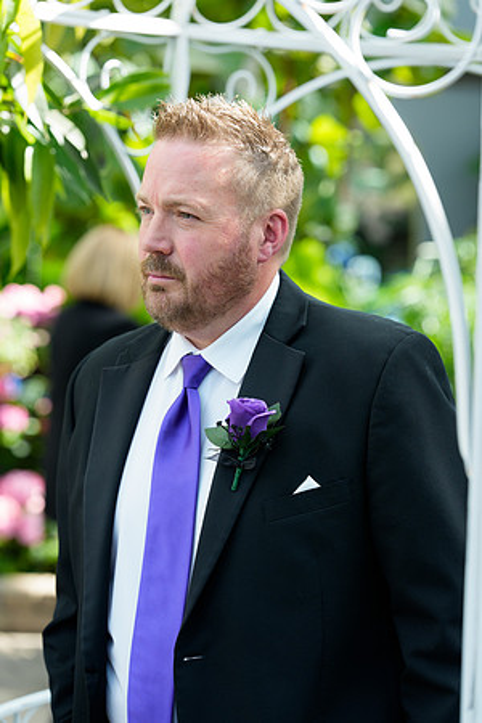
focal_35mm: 95
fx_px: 1908
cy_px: 362
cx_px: 241
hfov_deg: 14.4
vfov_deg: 21.5
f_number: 3.5
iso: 640
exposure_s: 1/500
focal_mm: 95
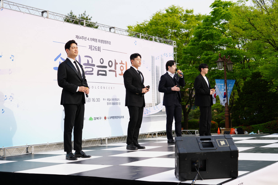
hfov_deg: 38.2
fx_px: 402
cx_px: 139
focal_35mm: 52
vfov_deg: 26.0
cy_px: 92
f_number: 4.5
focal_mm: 52
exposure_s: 1/320
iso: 100
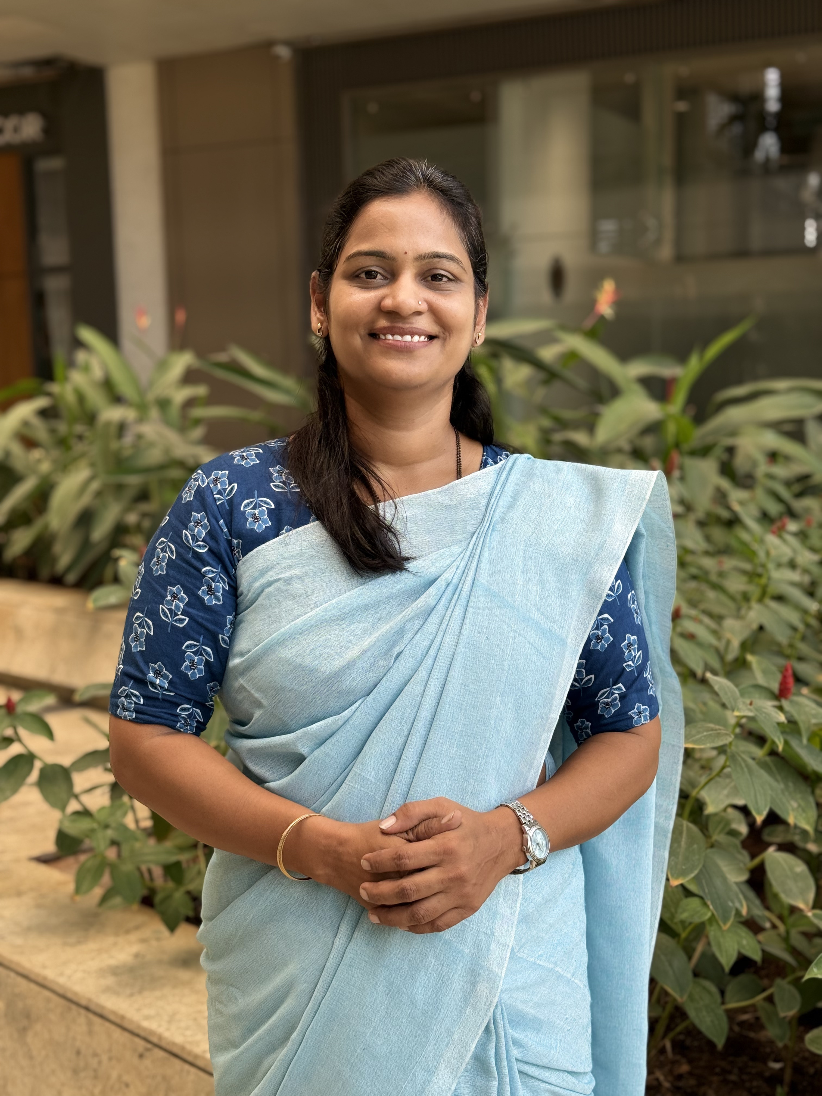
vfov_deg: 39.7
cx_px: 411
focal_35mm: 48
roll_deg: +0.8
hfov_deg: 30.3
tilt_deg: -6.6
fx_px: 1520
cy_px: 548
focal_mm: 6.76
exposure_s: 1/570
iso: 64
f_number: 1.78
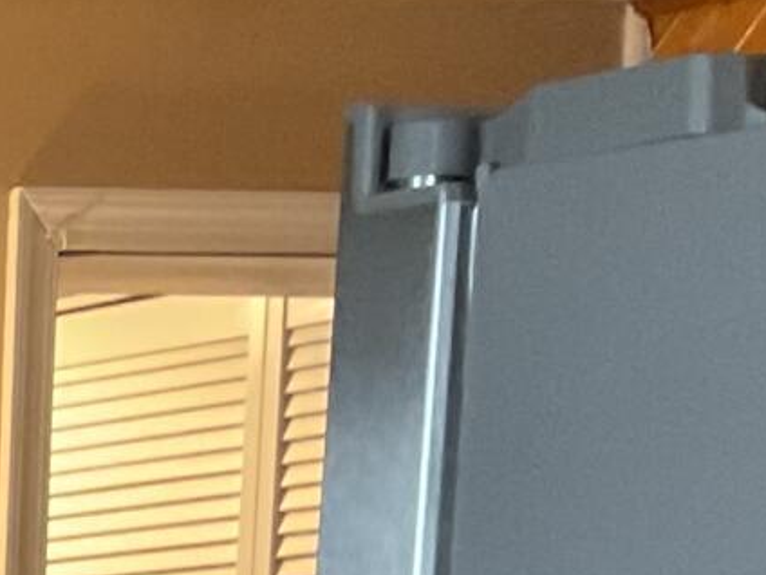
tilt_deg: -9.8
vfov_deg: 6.6
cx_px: -1371
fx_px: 4536
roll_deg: +1.3
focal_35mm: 205
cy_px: 1763
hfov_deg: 8.4
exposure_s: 1/40
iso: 250
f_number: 1.8
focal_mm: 3
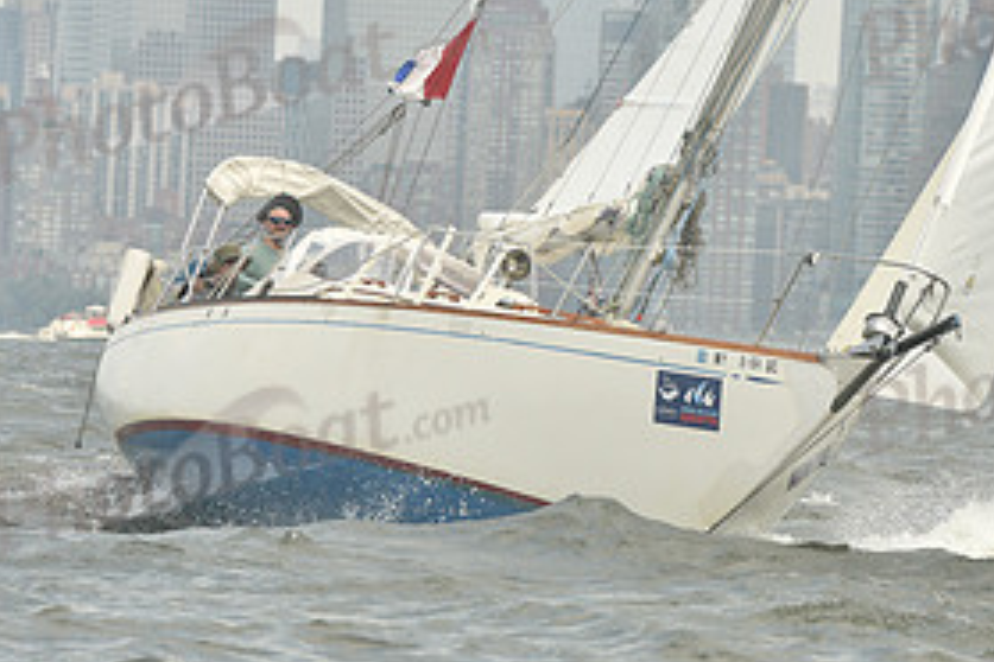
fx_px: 11485
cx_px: 677
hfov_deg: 5.0
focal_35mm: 416
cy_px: 226
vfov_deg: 3.3
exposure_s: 1/800
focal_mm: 200
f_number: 7.1
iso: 250
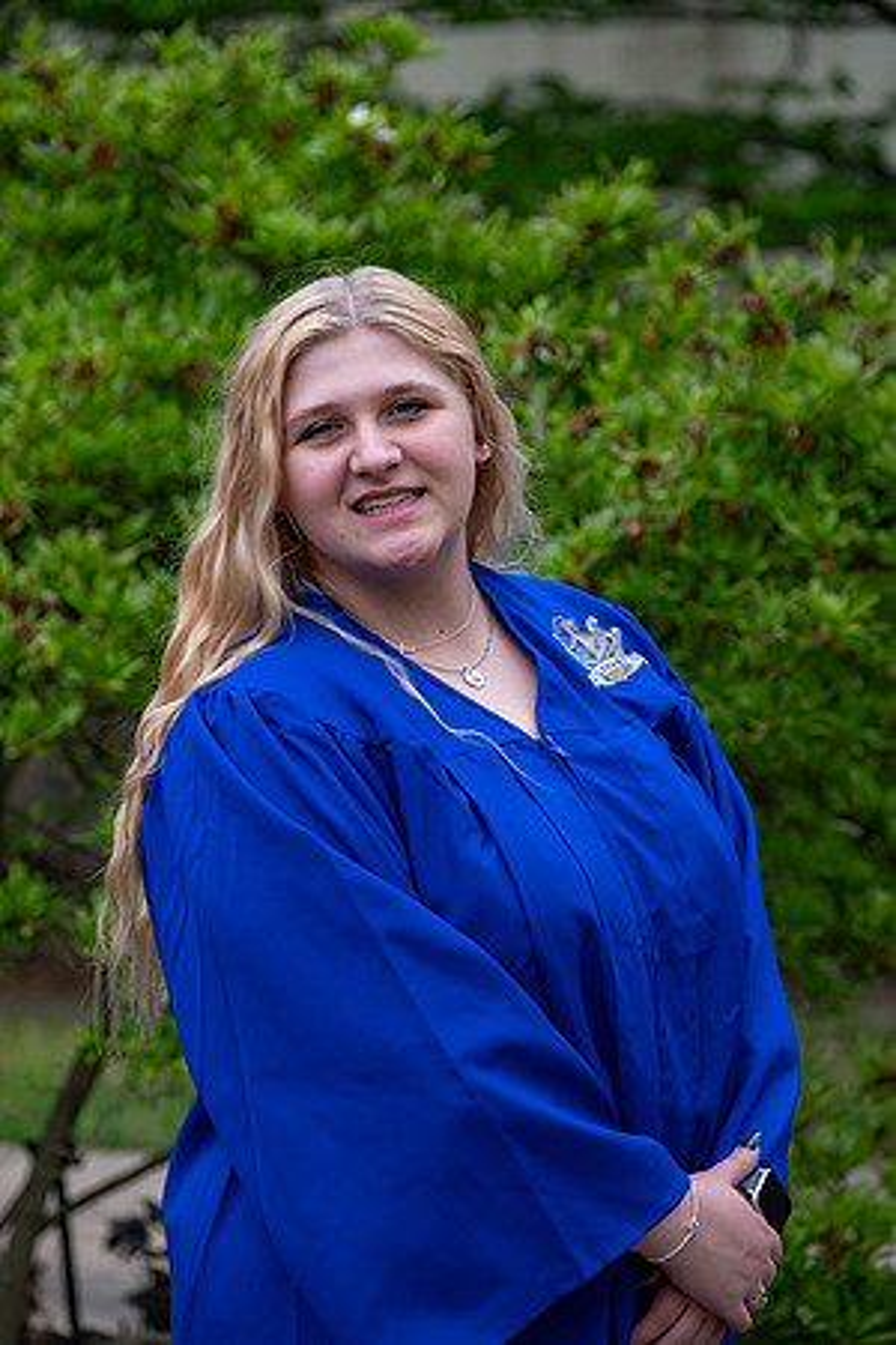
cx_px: 448
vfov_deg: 12.4
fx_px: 6197
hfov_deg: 8.3
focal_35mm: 166
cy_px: 672
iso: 250
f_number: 4.5
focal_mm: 110.6
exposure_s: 1/250
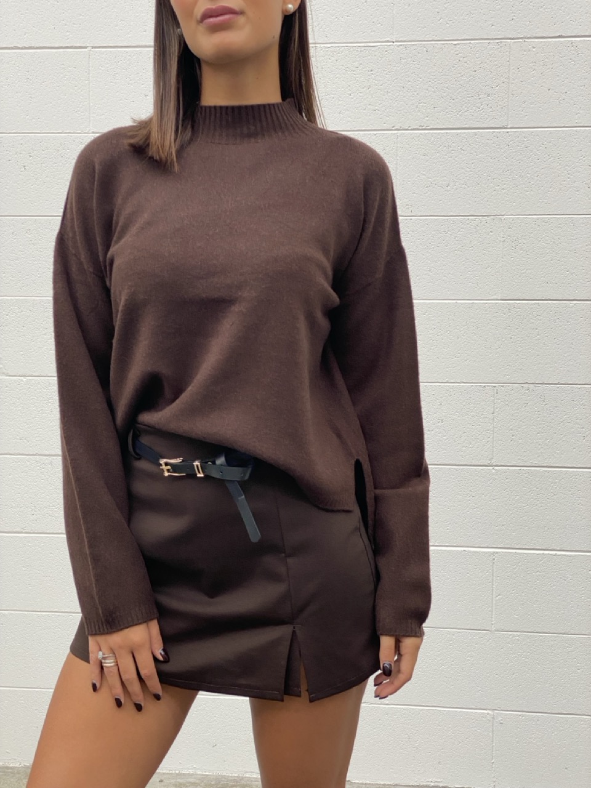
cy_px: 394
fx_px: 1184
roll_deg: -0.5
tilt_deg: -5.3
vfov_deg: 36.8
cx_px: 296
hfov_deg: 28.0
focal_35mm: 52
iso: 50
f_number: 2
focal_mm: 6
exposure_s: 1/122
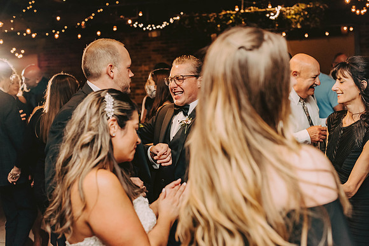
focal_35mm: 50
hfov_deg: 39.6
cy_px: 123
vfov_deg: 27.0
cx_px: 184
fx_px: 513
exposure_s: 1/200
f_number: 3.2
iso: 2000
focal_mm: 50
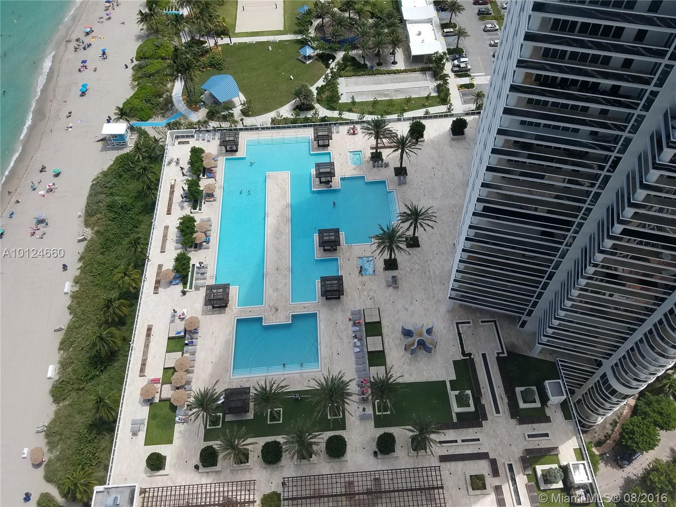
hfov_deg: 67.3
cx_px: 338
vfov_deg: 53.1
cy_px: 254
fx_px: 508
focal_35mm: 26
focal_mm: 4.2
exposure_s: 1/3496
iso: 50
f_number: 1.7
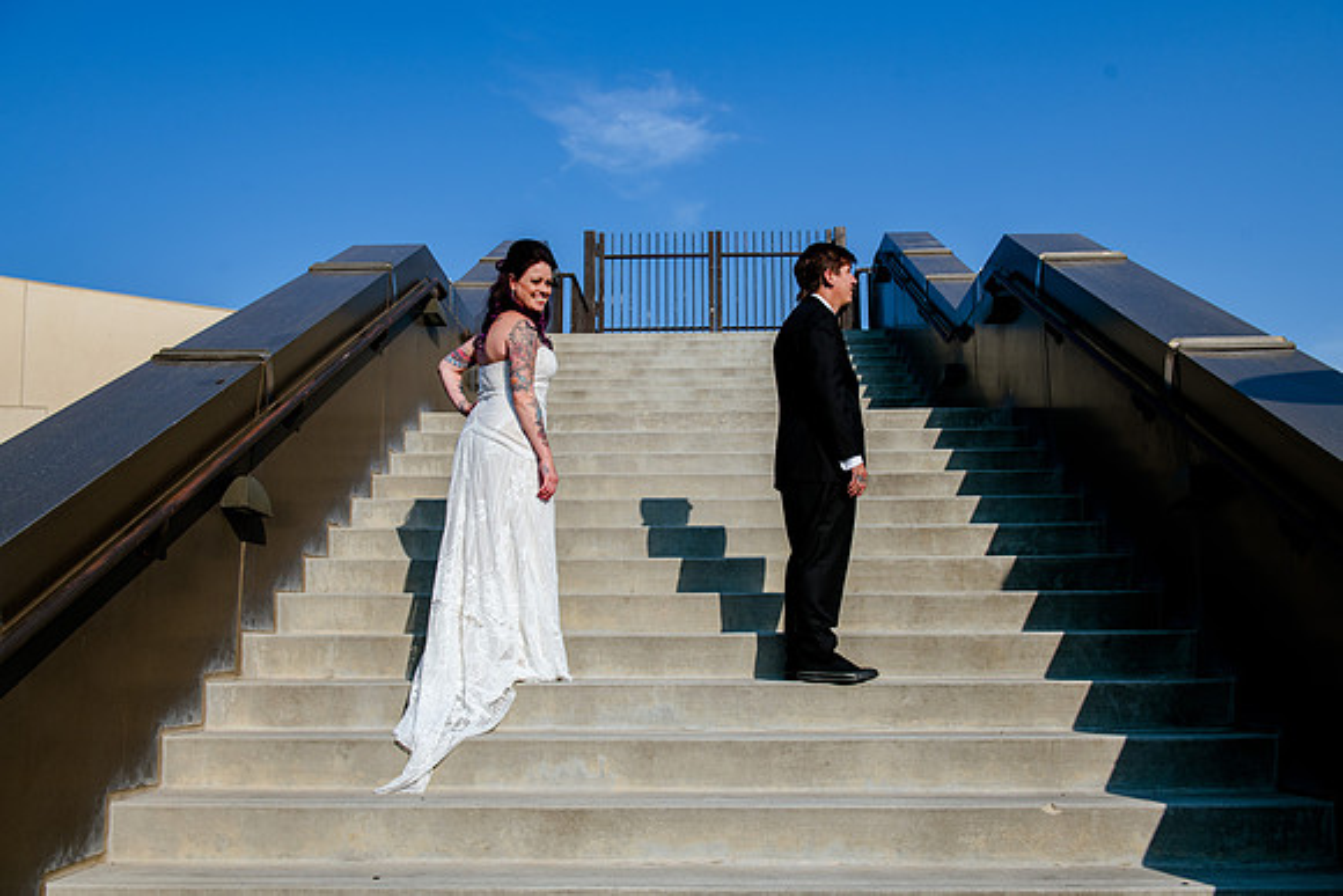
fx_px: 1194
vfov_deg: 41.1
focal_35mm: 32
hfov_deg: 58.7
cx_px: 672
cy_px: 448
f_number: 6.3
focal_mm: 32
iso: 160
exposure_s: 1/640
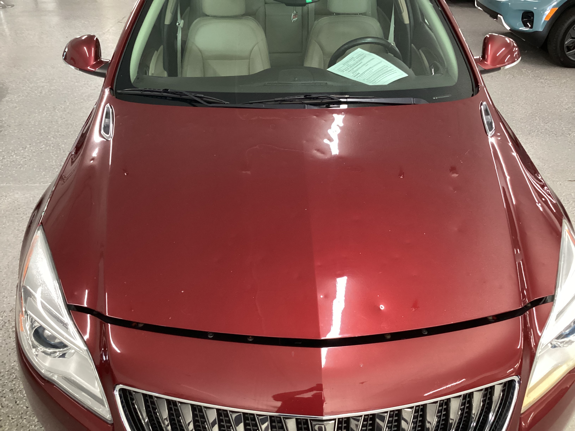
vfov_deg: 45.4
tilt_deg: -33.3
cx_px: 288
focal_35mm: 31
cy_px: 216
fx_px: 515
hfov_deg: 58.4
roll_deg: -0.2
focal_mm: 3.3
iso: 320
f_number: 2.4
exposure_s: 1/60
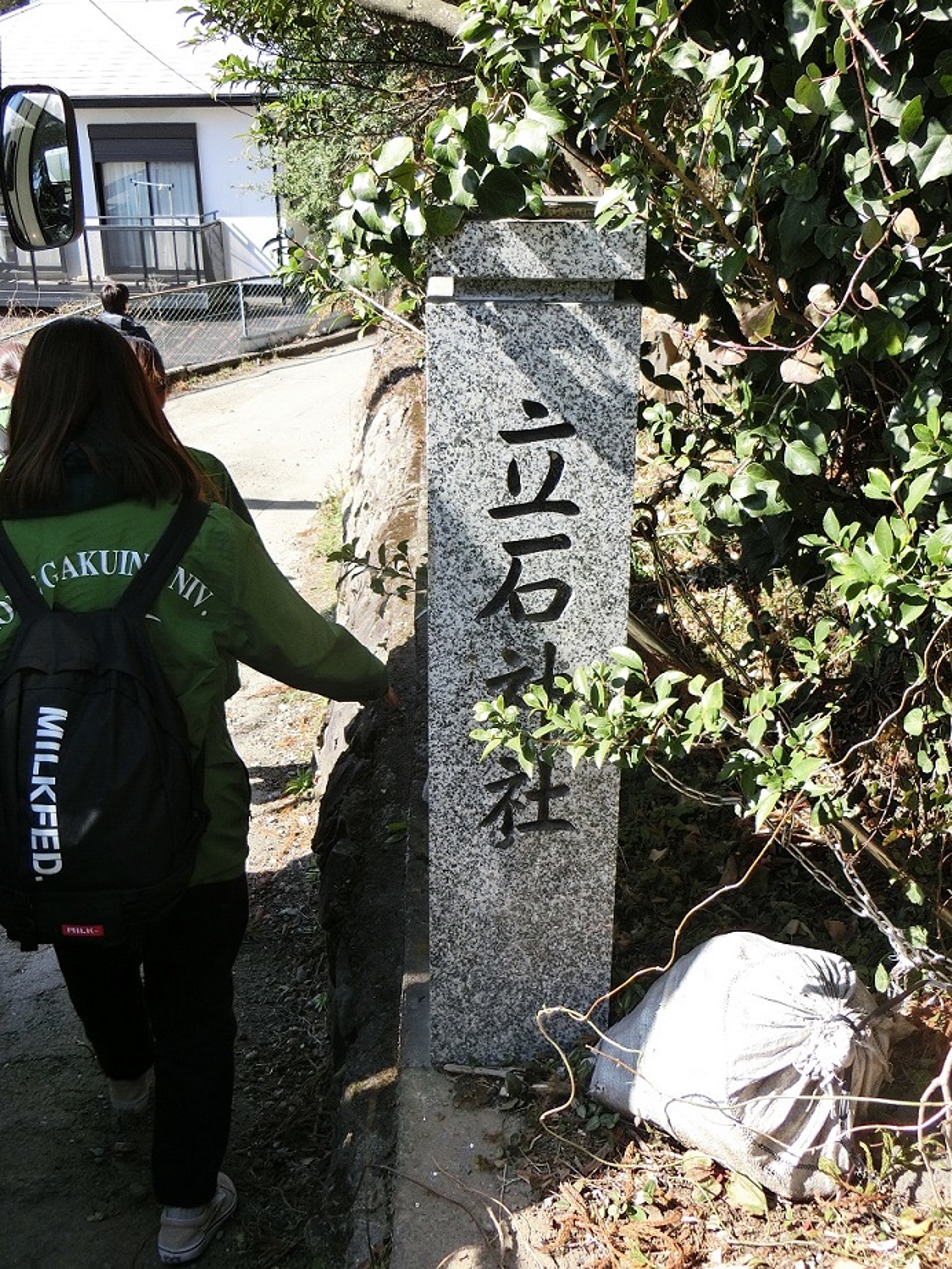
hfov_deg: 36.8
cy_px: 634
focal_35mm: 39
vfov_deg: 47.9
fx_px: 1429
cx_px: 476
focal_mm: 6.9
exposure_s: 1/160
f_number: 4.1
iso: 80
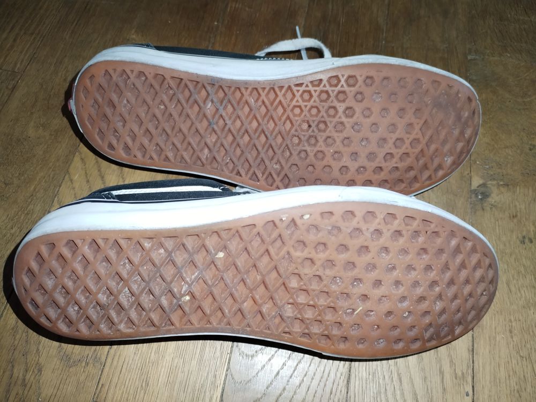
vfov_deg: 53.1
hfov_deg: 67.3
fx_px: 403
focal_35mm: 26
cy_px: 201
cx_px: 268
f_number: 1.8
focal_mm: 4.75
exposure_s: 1/24
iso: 615
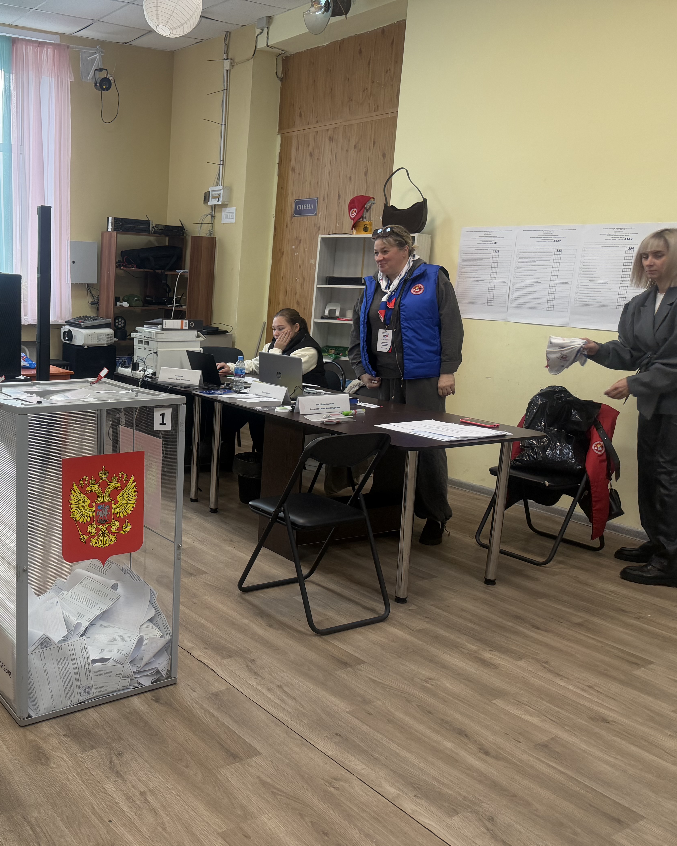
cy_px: 433
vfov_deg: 55.7
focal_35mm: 32
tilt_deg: -11.2
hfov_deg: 43.4
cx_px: 122
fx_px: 802
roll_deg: -1.1
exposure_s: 1/100
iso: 160
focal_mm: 6.76
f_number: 1.78
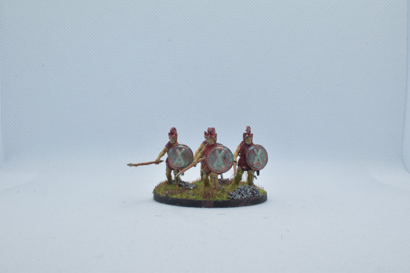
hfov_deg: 47.9
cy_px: 136
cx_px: 205
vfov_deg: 33.0
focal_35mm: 40
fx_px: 461
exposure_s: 1/60
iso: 800
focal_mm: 27
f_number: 25
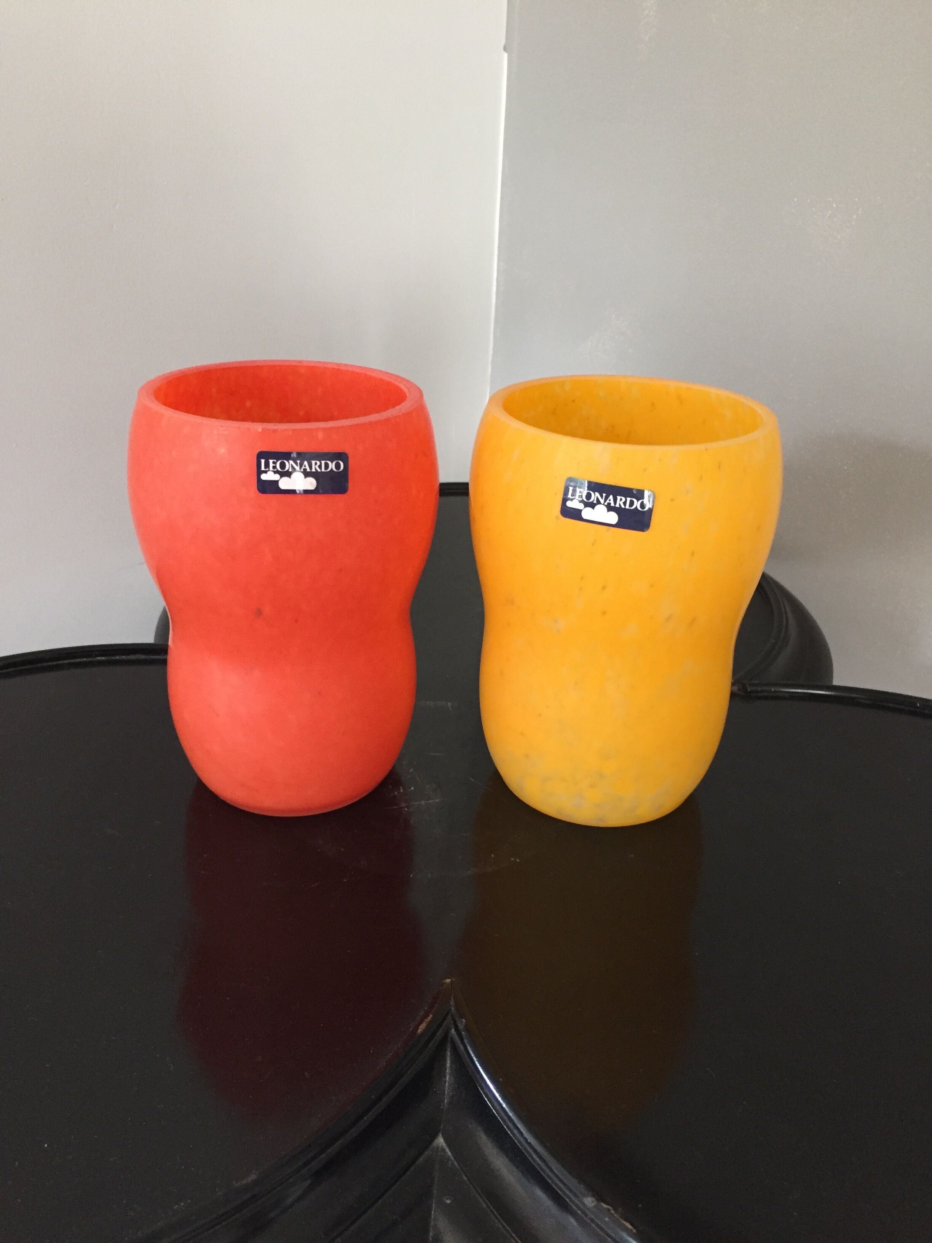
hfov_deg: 48.2
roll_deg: -1.0
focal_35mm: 29
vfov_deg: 61.7
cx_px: 466
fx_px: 1041
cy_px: 622
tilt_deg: -25.4
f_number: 2.2
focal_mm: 4.15
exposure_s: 1/20
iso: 250
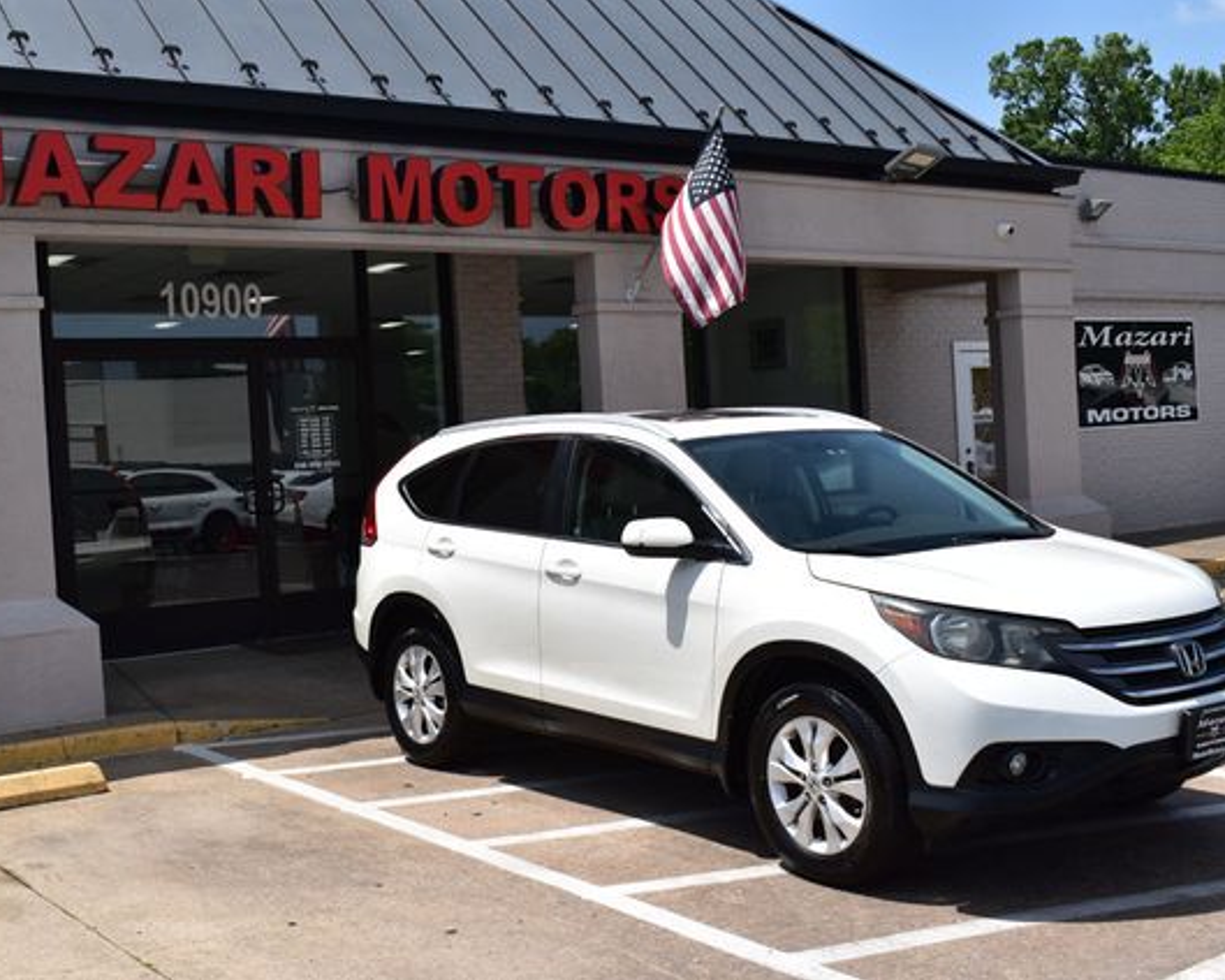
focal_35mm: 43
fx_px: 1543
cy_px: 489
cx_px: 489
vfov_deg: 35.2
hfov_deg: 43.1
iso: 250
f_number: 11
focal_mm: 25
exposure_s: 1/500
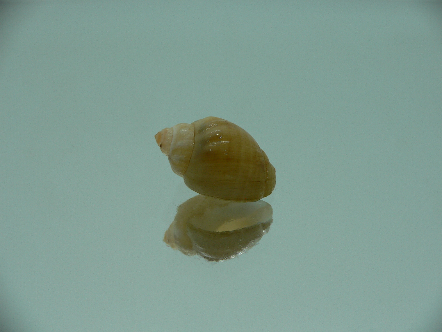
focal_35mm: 35
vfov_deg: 40.7
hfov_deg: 52.6
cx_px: 221
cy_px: 166
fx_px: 447
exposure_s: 1/80
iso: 80
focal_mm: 4.6
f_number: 2.8
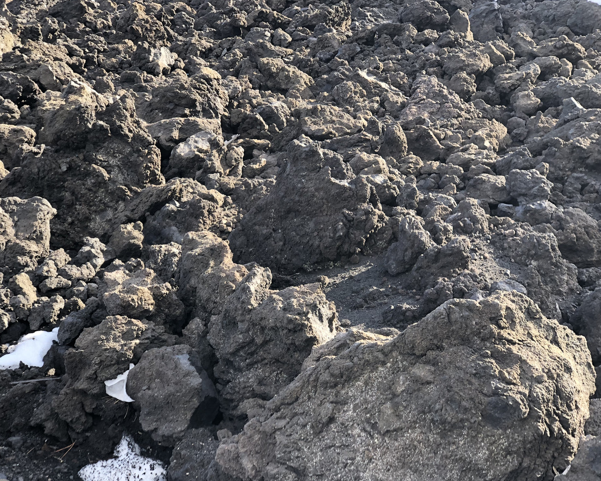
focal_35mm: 55
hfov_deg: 34.1
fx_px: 978
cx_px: 288
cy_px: 243
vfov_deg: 27.6
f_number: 2.4
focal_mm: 6
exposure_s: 1/120
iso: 25
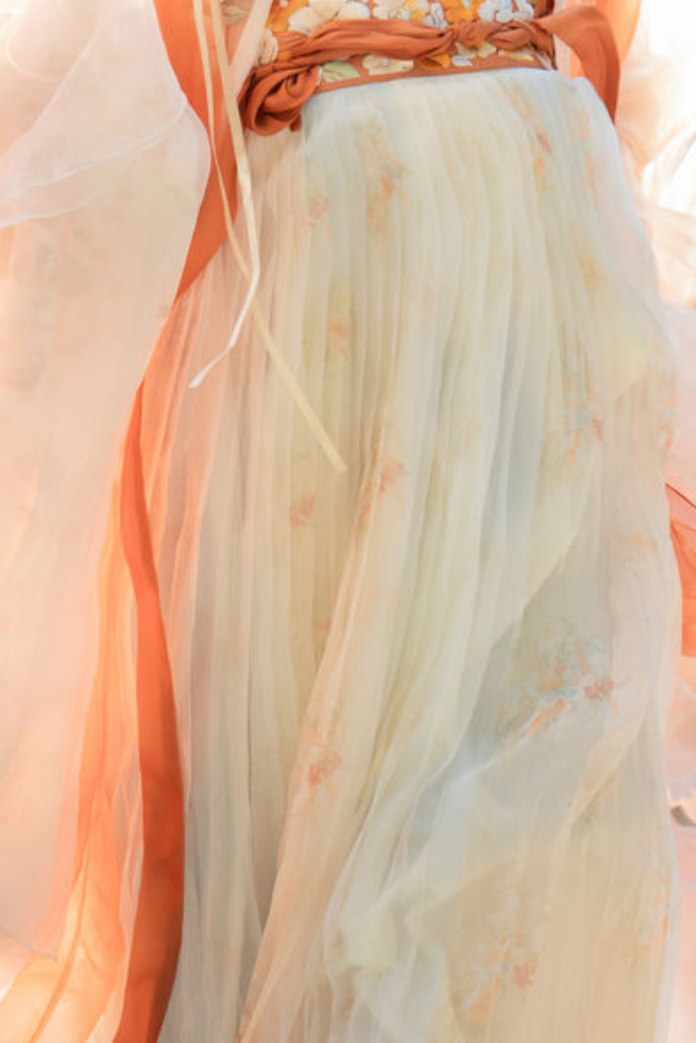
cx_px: 343
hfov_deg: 2.6
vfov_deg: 4.0
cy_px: 143
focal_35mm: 521
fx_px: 15108
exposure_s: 1/640
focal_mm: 171
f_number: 2.8
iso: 250
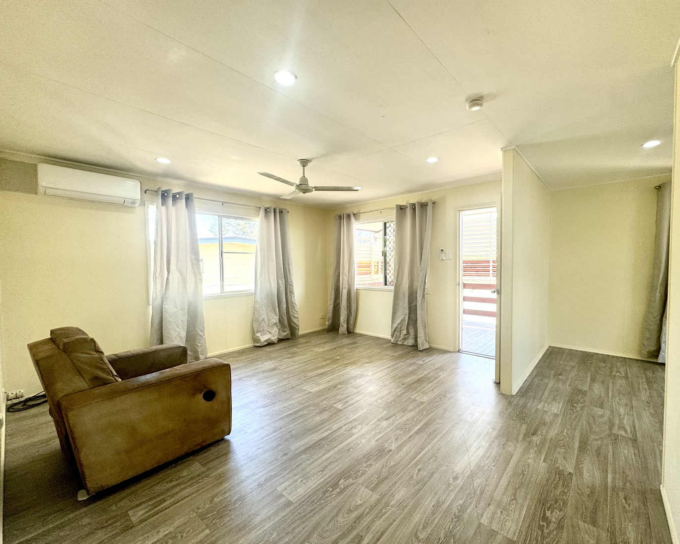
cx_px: 368
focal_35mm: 15
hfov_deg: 96.6
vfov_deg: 84.0
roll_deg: +1.3
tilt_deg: -2.3
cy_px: 275
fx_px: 302
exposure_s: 1/100
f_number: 2.2
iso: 64
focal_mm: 2.22
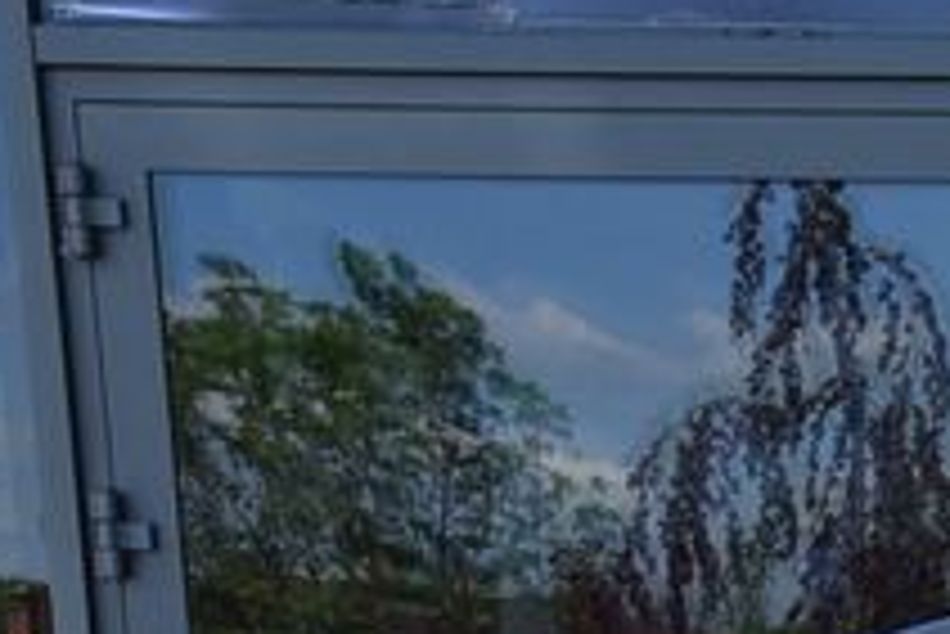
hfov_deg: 11.4
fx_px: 4093
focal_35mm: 155
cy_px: 1439
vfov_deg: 8.3
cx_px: 2134
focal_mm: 32
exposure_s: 1/250
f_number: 8
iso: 500
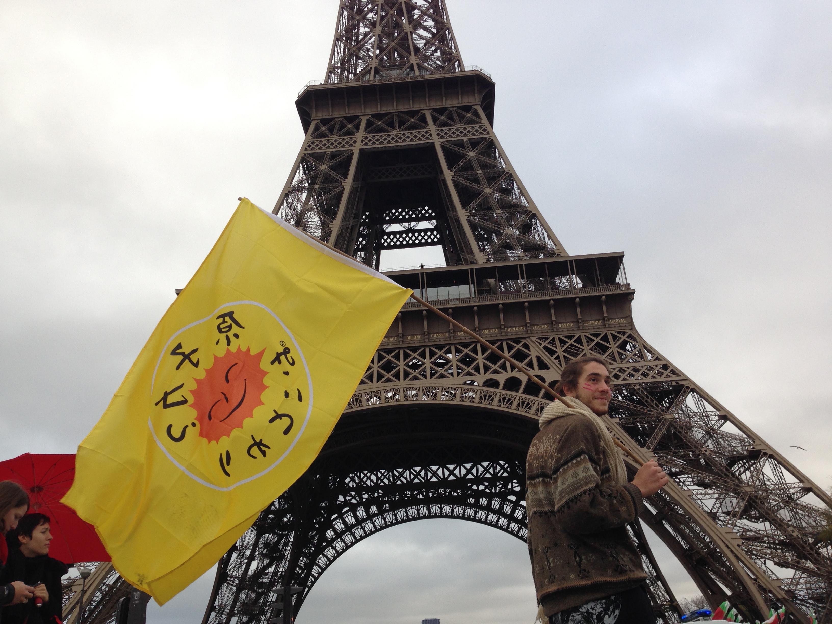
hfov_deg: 55.4
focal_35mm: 33
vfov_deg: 42.9
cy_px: 312
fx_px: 793
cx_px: 416
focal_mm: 4.12
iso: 50
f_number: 2.4
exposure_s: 1/194
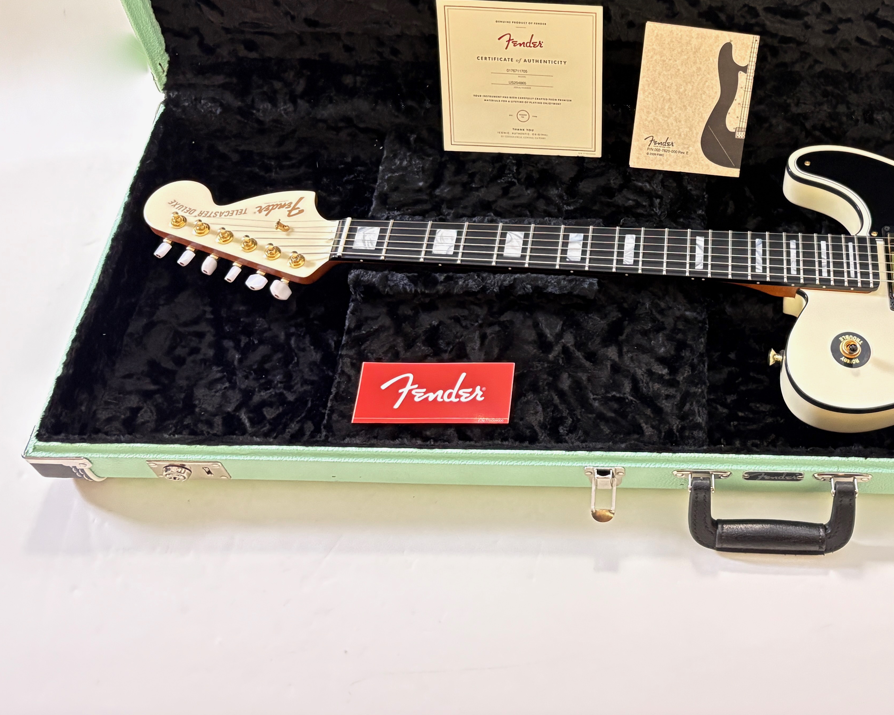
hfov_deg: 41.5
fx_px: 1138
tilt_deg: -51.5
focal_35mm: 43
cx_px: 683
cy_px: 150
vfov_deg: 33.9
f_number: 1.6
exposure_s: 1/33
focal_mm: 5.96
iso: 500
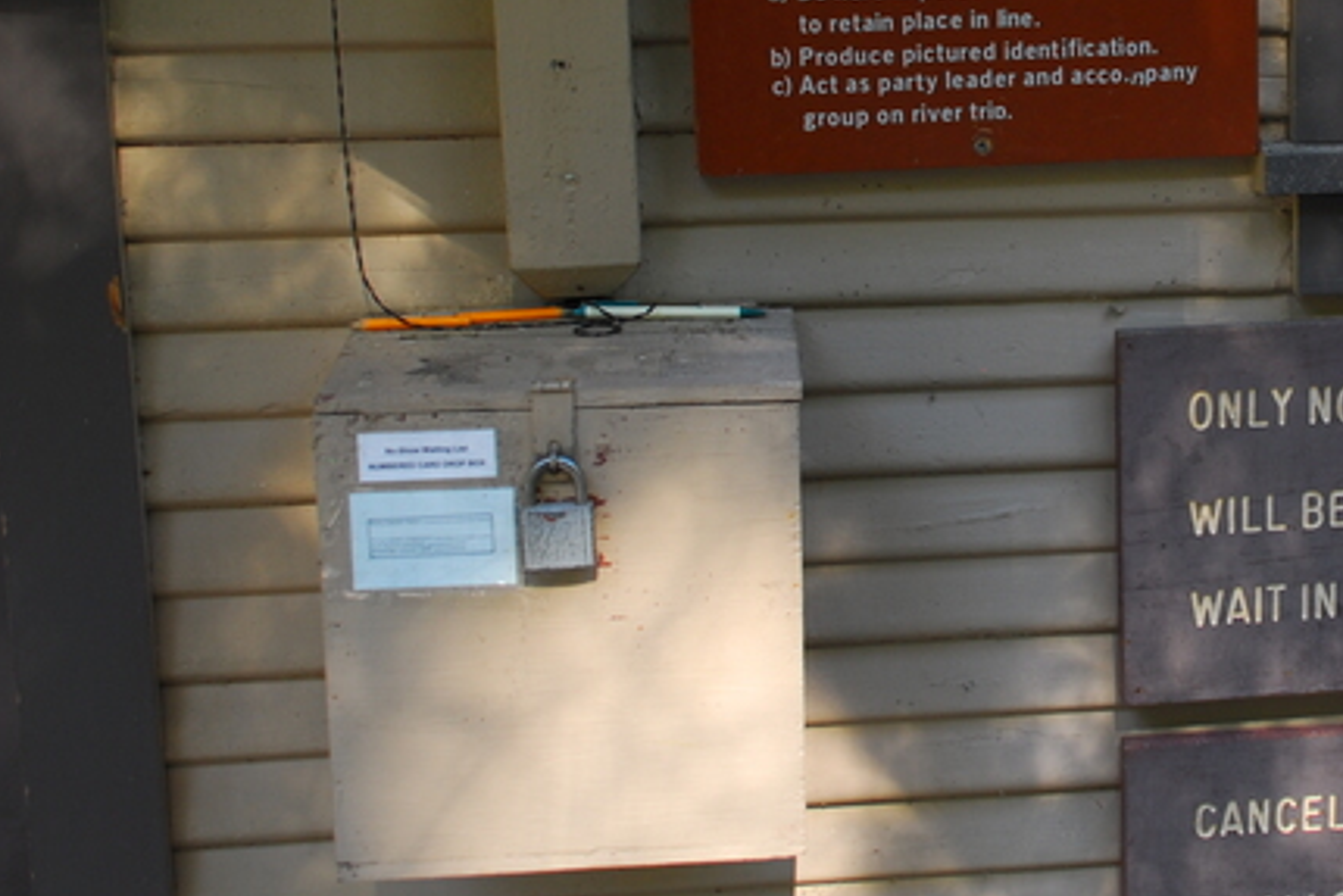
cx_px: 1181
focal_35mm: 67
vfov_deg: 20.2
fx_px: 2500
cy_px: 254
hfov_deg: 29.0
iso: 200
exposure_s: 1/50
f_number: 3.8
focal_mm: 24
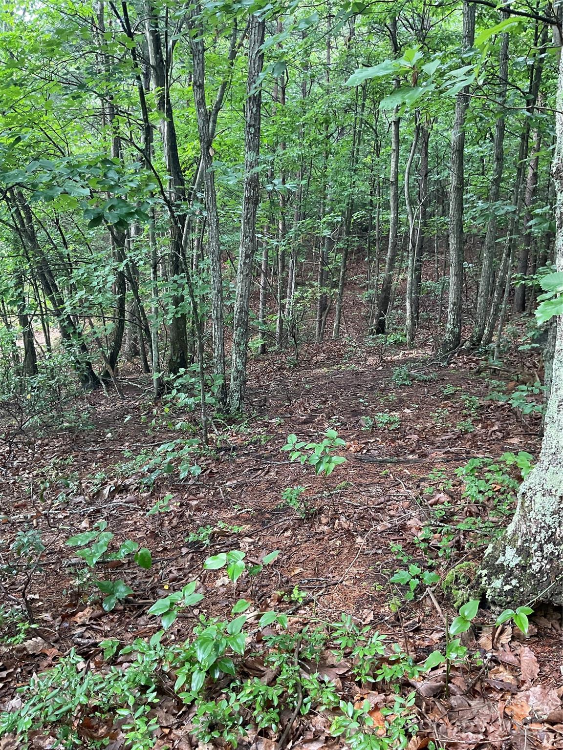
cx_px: 282
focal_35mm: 29
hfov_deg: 48.2
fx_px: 629
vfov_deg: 61.7
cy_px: 375
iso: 100
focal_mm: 3
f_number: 1.8
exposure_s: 1/60
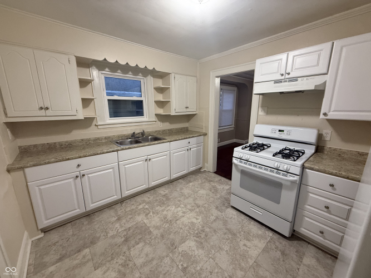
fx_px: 150
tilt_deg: -12.2
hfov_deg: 102.1
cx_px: 186
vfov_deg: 85.7
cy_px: 139
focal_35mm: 14
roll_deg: -0.1
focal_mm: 2.22
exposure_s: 1/60
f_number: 2.2
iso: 320
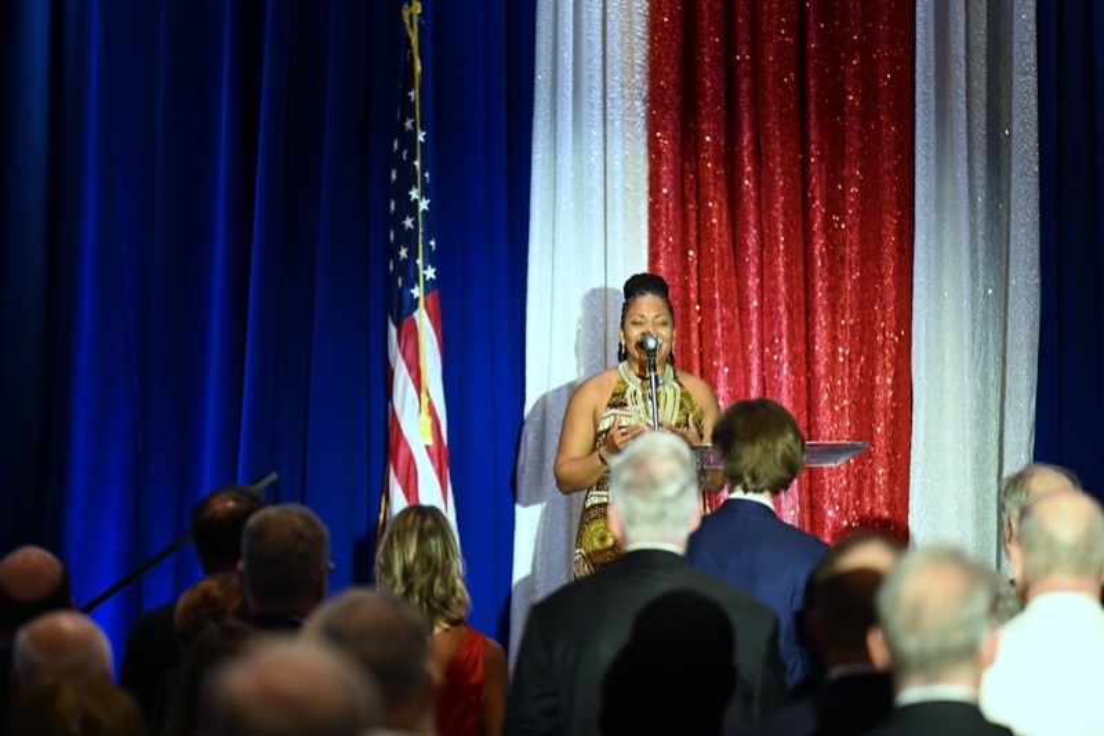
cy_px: 368
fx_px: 6132
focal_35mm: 200
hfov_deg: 10.3
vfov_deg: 6.9
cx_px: 552
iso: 1800
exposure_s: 1/100
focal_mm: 200
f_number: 2.8
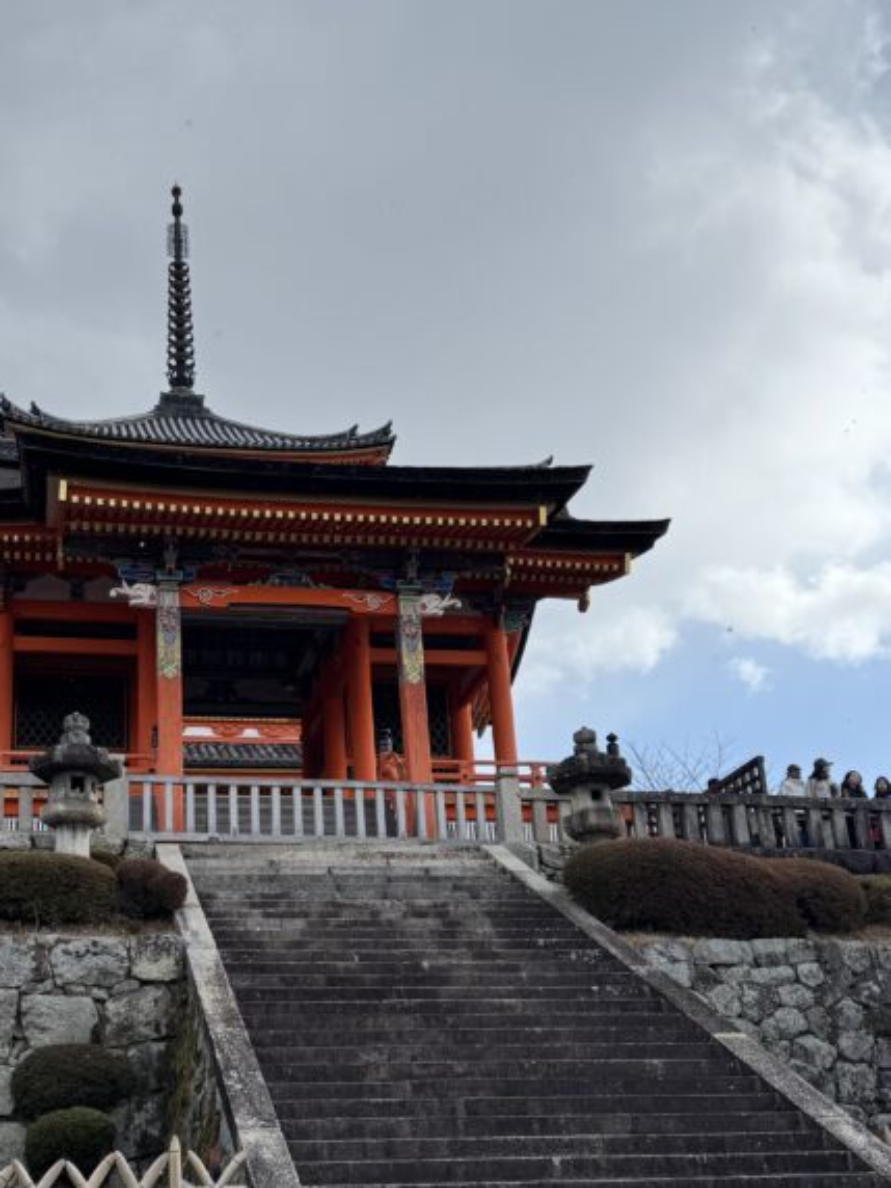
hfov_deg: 33.3
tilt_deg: +19.2
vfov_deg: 43.6
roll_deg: +2.3
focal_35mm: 43
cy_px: 731
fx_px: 1476
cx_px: 293
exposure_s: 1/5348
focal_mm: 6.76
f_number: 1.78
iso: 80
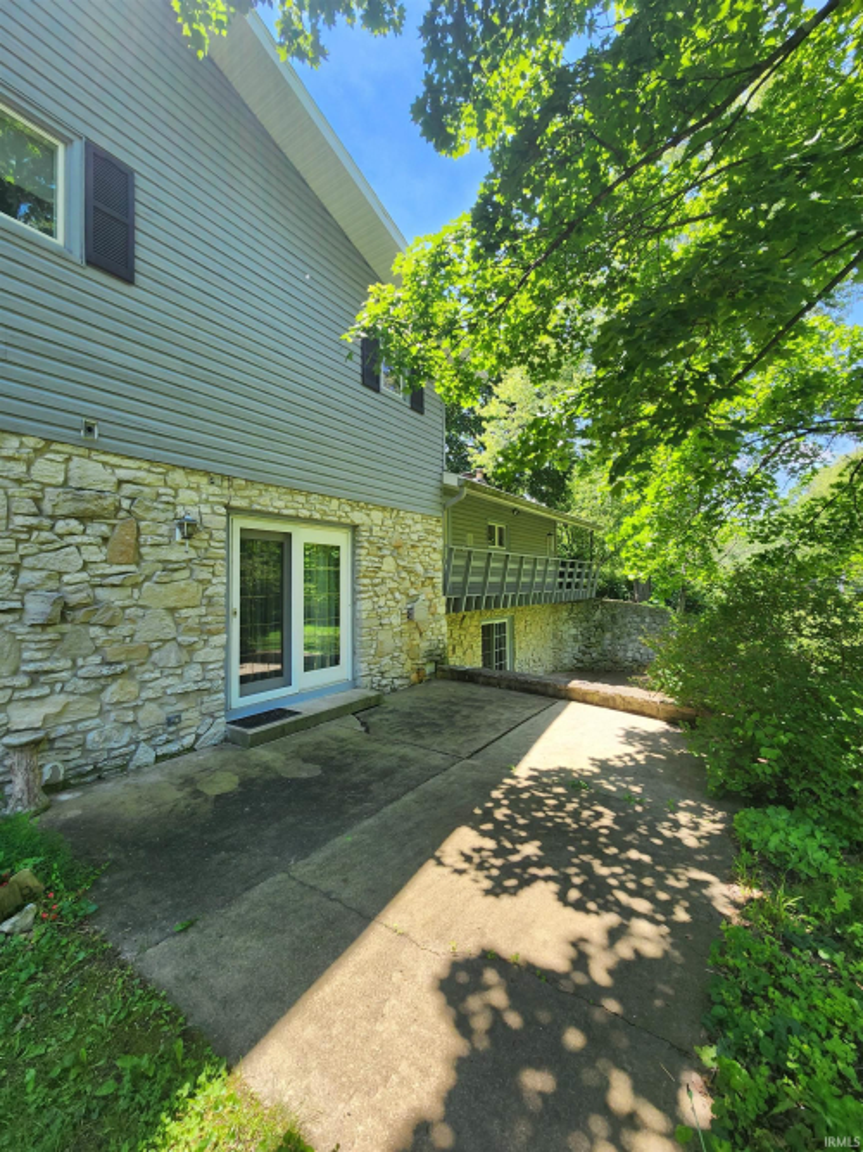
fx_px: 432
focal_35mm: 13
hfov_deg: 89.9
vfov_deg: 106.2
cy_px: 576
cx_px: 432
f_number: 2.2
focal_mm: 2.2
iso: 50
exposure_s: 1/392
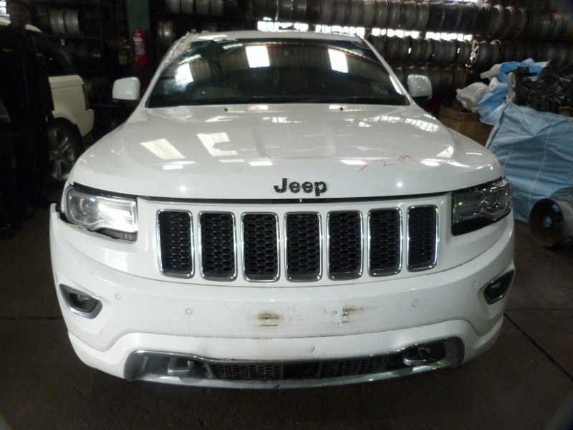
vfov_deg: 54.9
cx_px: 286
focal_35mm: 25
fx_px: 414
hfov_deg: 69.4
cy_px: 215
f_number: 2.8
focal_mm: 4.5
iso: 400
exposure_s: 1/60
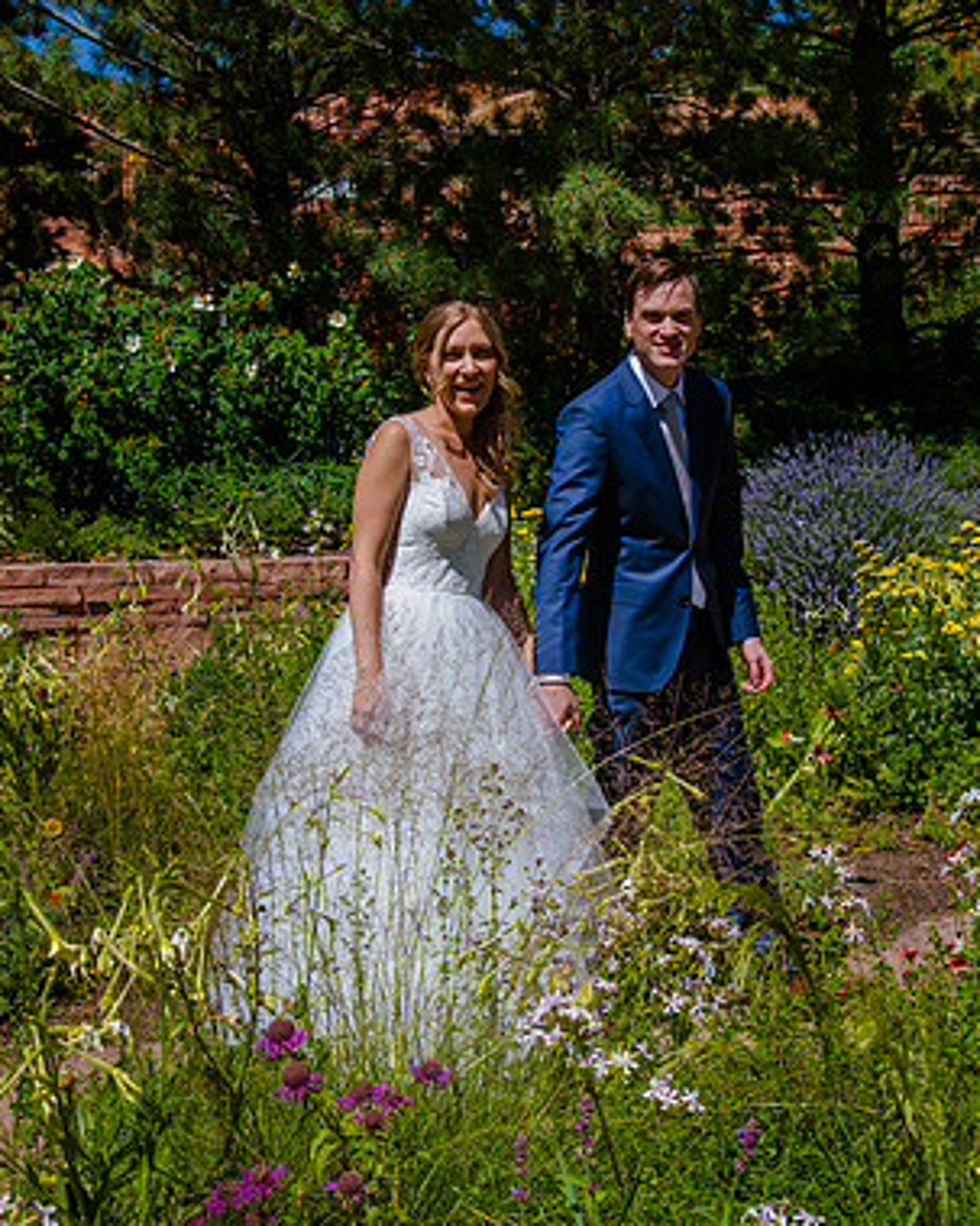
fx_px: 2394
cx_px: 644
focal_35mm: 66
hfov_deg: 23.0
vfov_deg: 28.7
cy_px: 570
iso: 200
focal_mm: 40
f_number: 10
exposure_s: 1/320
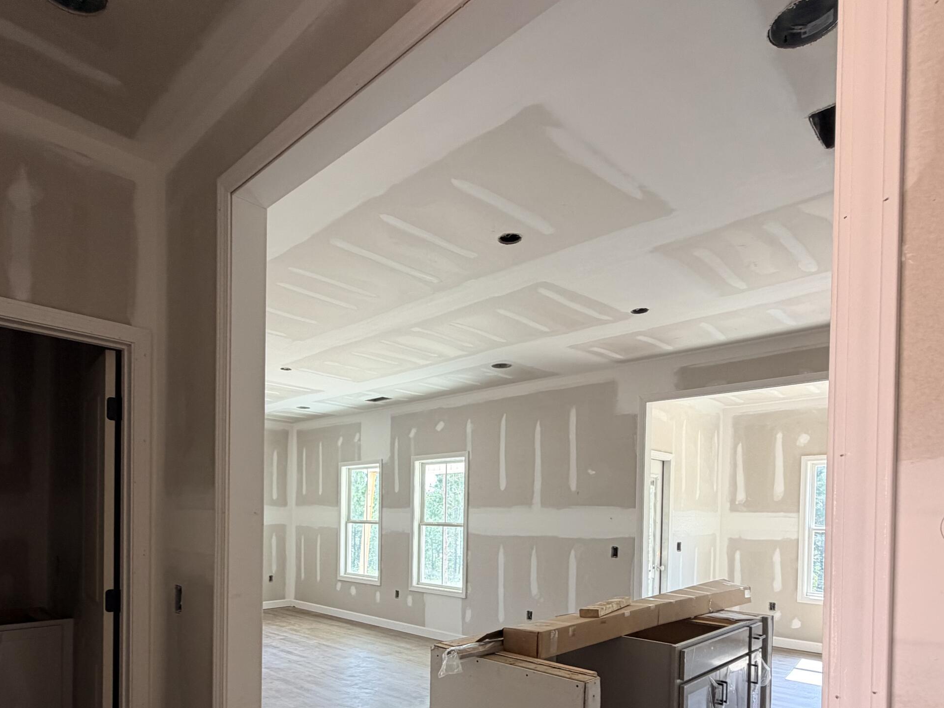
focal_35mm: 22
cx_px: 408
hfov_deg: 76.0
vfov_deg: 58.2
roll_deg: +0.1
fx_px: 600
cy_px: 524
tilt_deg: -2.0
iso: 125
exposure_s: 1/121
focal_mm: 2.22
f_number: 2.2
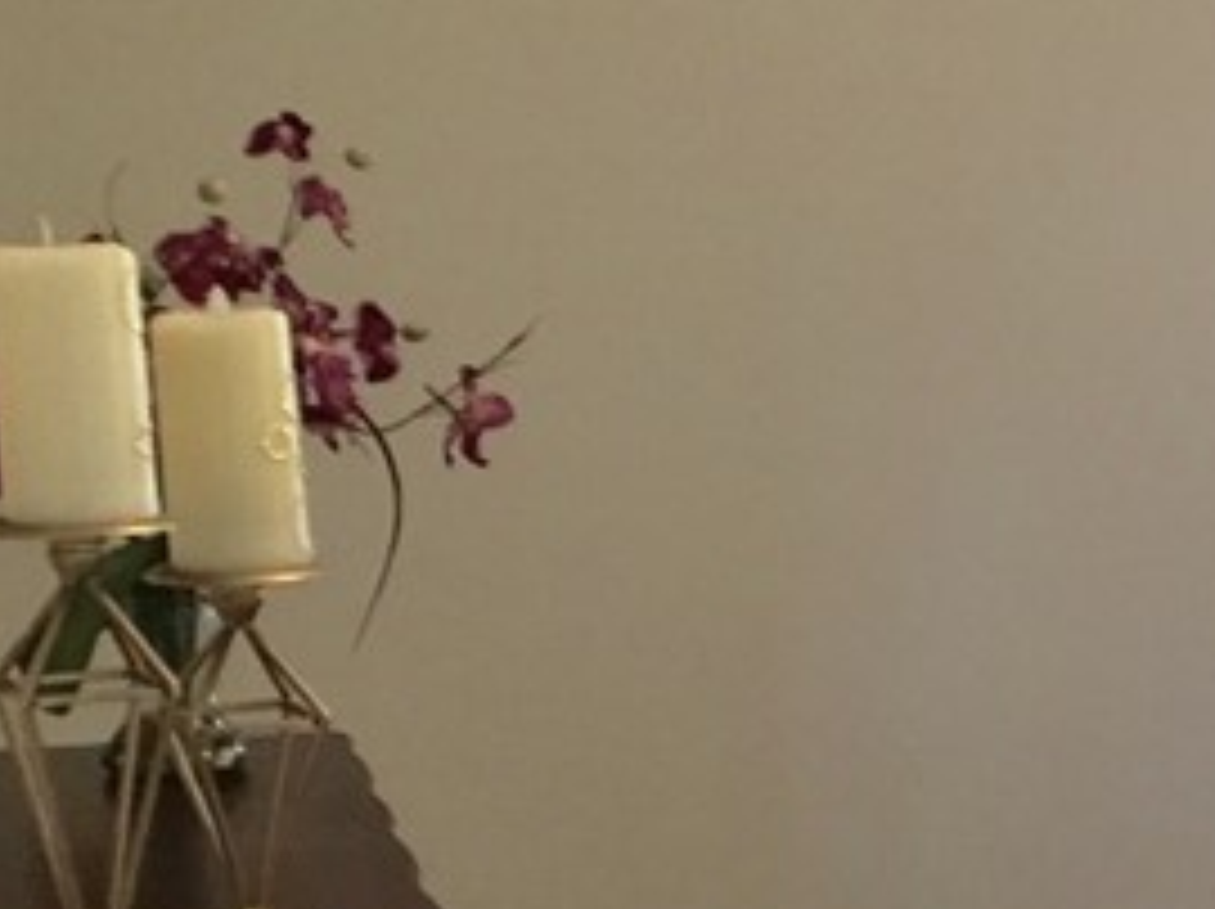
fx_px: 3858
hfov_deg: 15.7
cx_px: 2074
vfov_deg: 13.4
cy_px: 616
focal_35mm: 110
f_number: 2.2
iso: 100
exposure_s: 1/30
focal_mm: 4.15
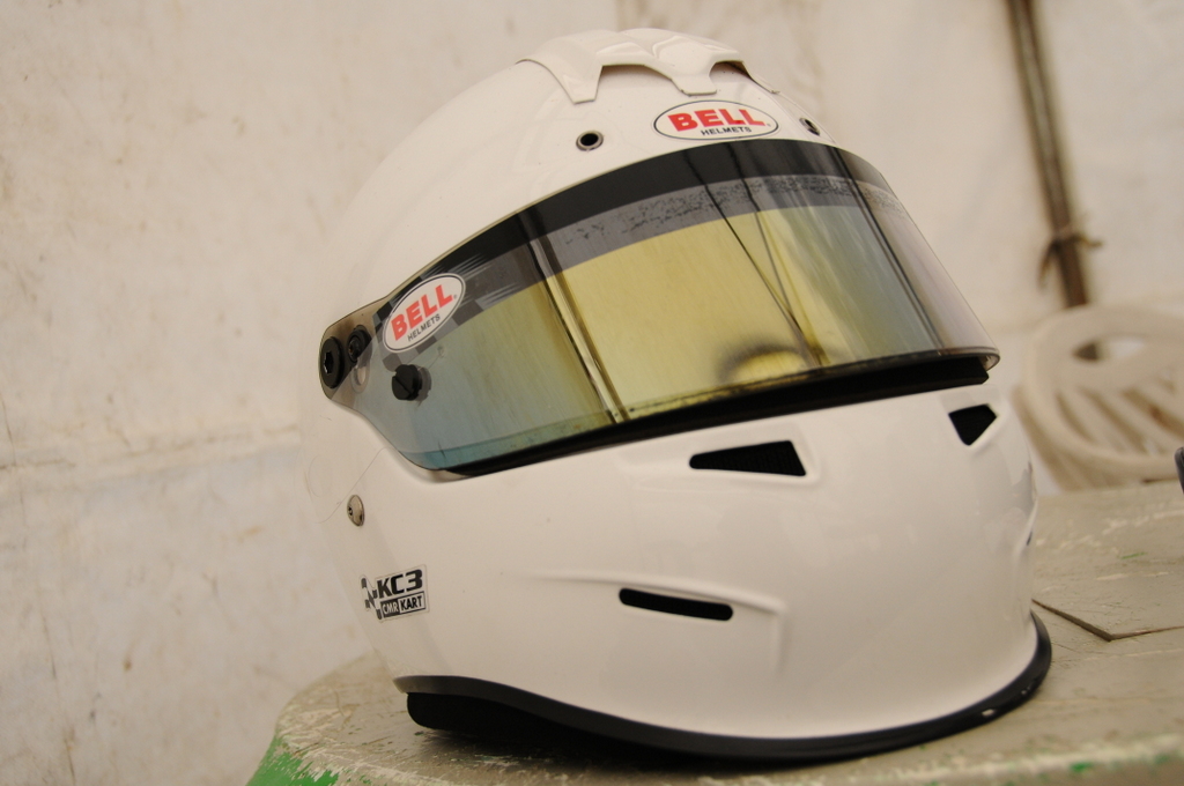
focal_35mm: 40
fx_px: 1330
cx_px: 592
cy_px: 393
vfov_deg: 32.9
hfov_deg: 48.0
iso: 400
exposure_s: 1/640
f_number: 4.5
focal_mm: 27
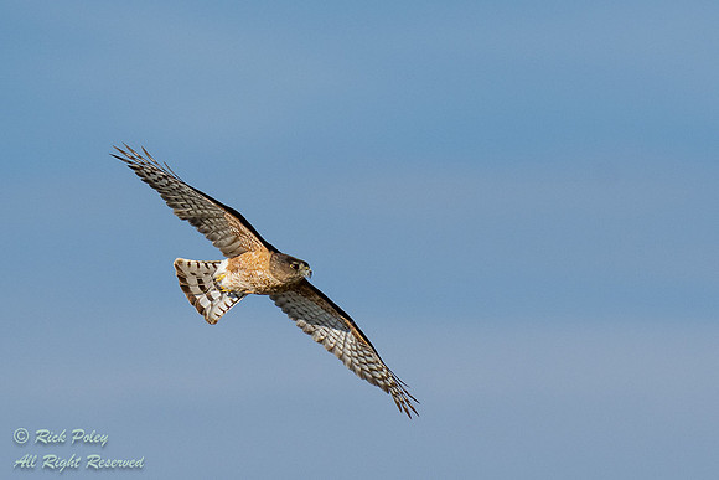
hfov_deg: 1.8
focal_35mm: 1141
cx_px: 426
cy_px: 316
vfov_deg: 1.2
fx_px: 22784
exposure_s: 1/4000
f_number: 7.1
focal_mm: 437
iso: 800
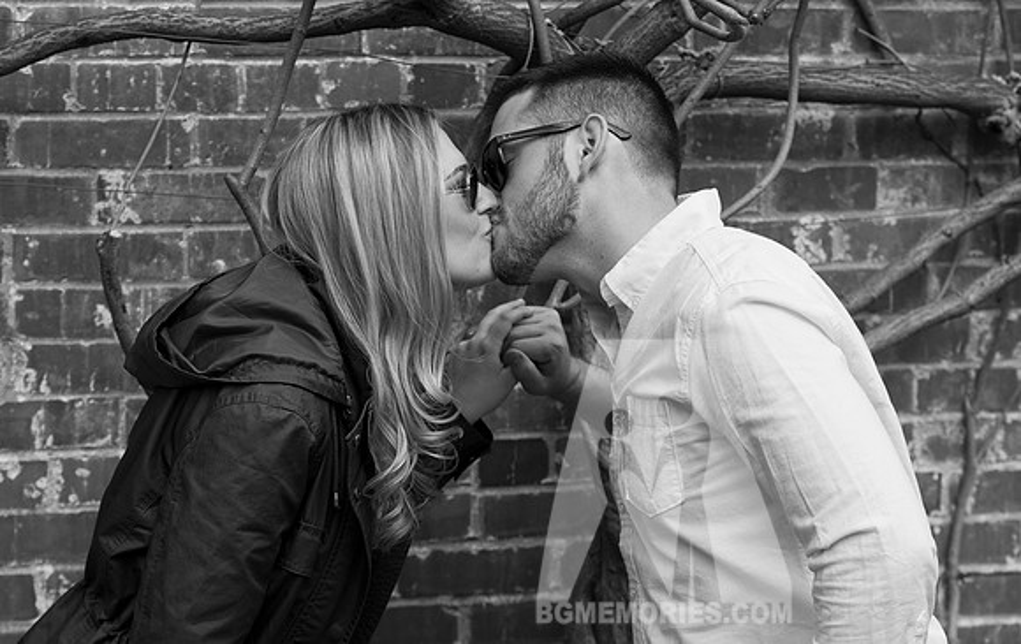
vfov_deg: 9.1
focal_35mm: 145
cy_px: 350
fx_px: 4046
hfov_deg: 14.4
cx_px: 480
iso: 160
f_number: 5
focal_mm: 122
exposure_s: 1/1000
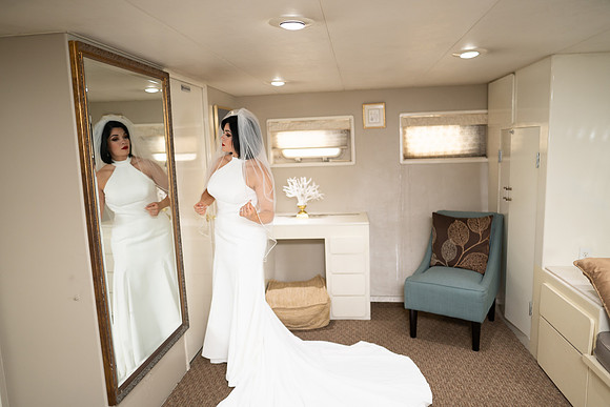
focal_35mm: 24
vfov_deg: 53.2
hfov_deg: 73.7
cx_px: 305
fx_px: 407
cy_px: 204
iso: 250
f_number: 1.4
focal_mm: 24
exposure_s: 1/640
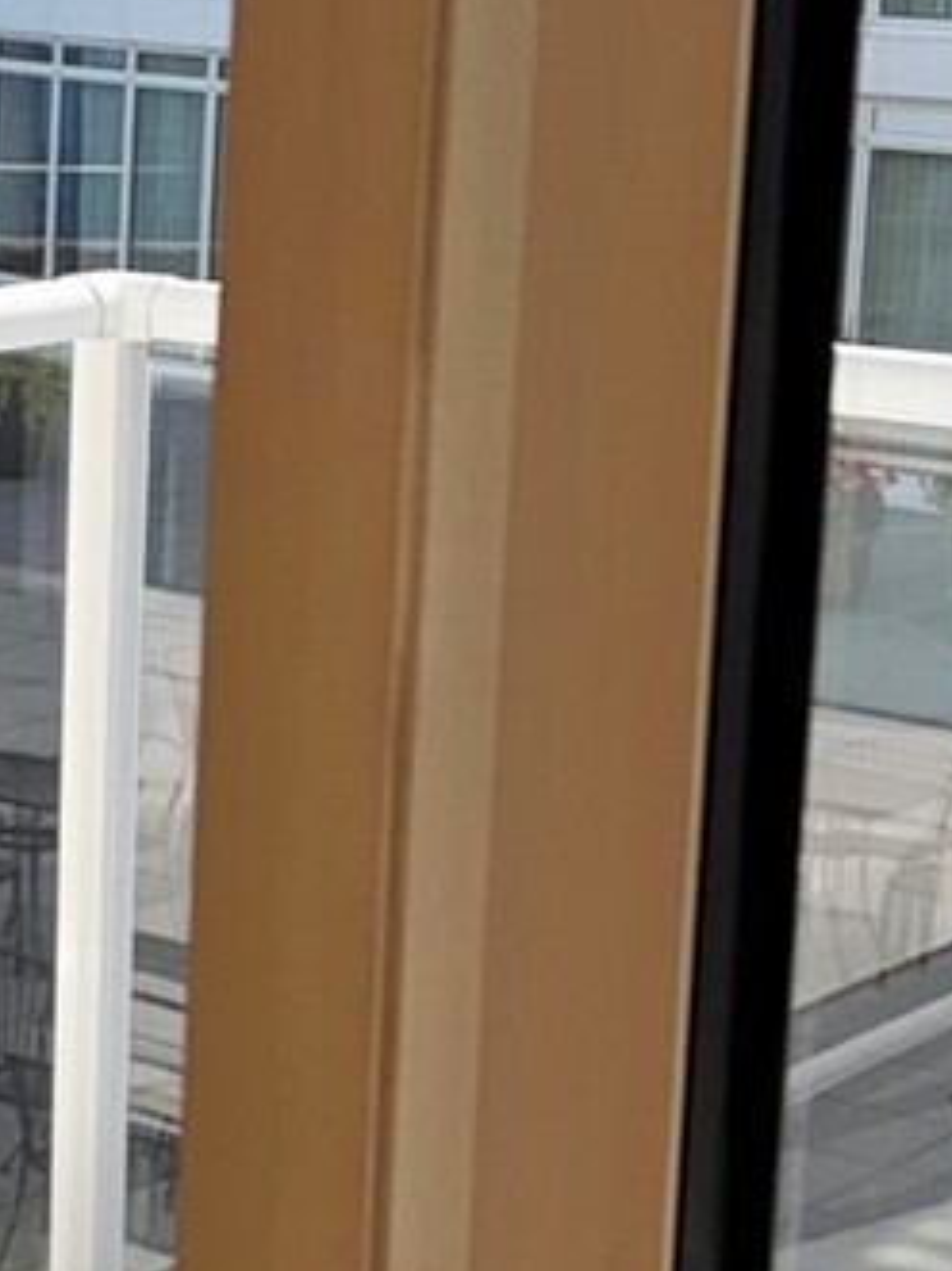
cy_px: 461
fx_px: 4146
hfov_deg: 12.3
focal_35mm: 113
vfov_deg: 17.4
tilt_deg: -6.8
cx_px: -614
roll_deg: -0.3
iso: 50
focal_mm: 5.96
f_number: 1.6
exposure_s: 1/2747
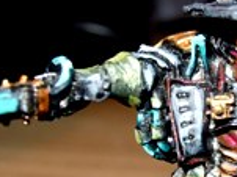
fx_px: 773
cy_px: 155
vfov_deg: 13.0
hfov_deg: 17.1
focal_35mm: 113
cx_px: 224
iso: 79
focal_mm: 7.8
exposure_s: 1/64
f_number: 4.8
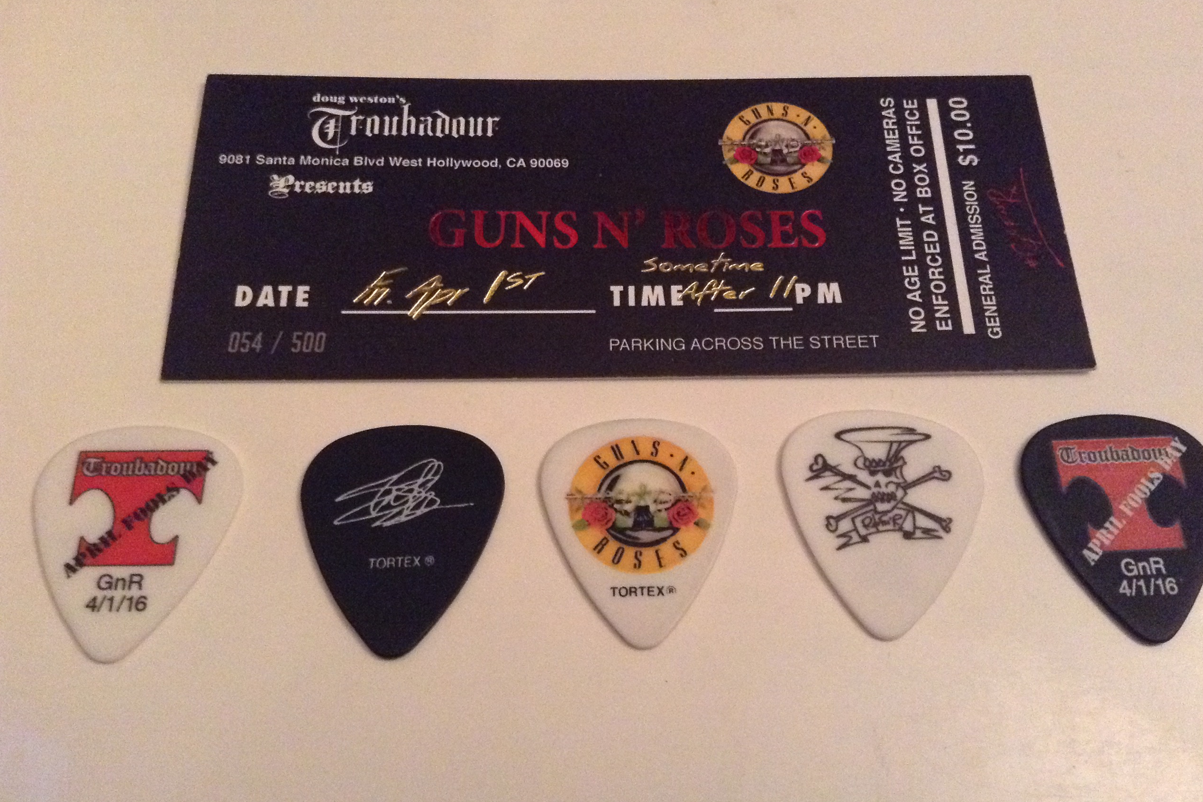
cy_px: 374
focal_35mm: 35
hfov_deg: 54.4
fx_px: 1169
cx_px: 611
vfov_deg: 37.8
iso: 640
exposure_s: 1/15
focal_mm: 3.3
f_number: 2.4
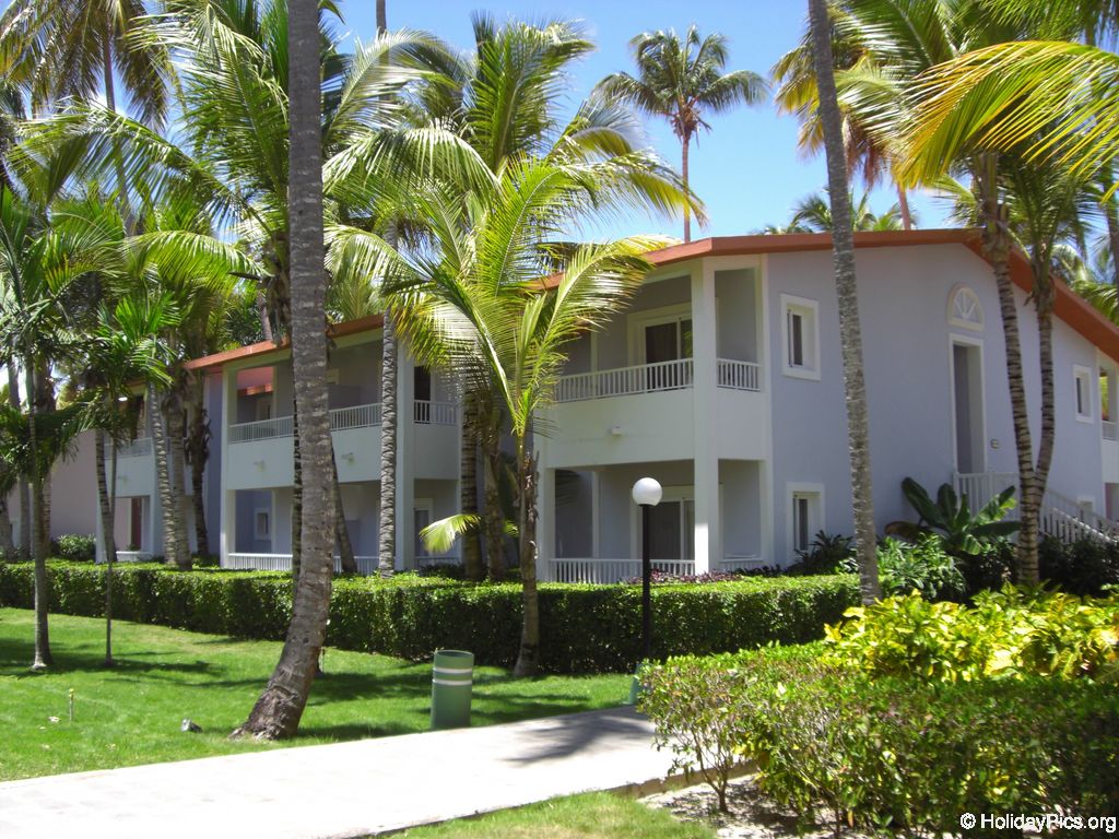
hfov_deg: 49.0
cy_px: 420
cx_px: 560
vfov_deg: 37.7
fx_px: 1228
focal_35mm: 38
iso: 64
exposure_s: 1/500
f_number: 2.7
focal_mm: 6.2
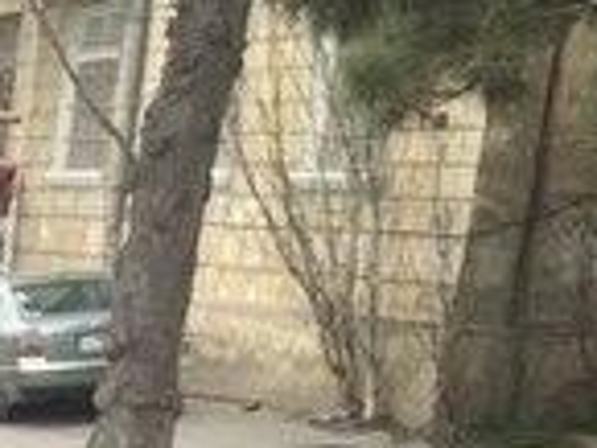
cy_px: 812
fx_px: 2278
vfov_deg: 10.6
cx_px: -634
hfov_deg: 12.8
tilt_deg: -14.3
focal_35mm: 132
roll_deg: -3.4
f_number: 2.2
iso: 40
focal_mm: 4.15
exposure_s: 1/50
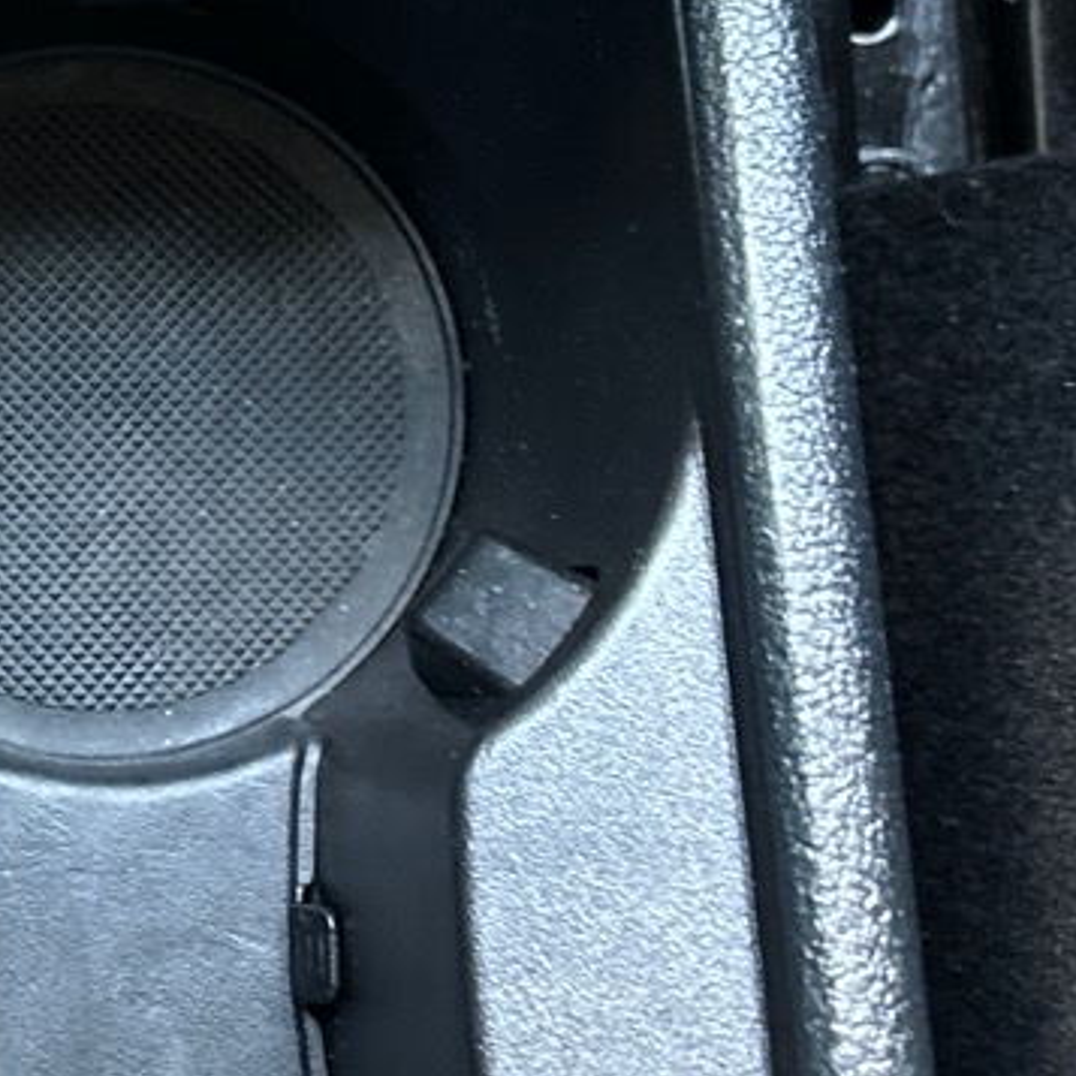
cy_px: 256
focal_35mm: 103
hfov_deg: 16.2
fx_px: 3622
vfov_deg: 16.8
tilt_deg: -82.2
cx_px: -220
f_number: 1.5
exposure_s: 1/41
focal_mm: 5.7
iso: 500
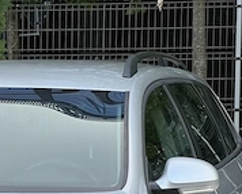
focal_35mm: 253
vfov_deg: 6.1
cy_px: 271
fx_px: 1815
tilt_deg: -4.4
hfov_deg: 7.5
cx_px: -87
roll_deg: -0.1
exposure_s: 1/99
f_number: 2.8
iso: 80
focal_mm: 9
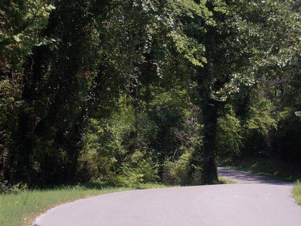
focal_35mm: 86
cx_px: 150
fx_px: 748
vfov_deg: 17.2
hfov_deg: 22.8
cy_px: 113
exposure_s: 1/125
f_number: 6.3
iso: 80
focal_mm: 15.4
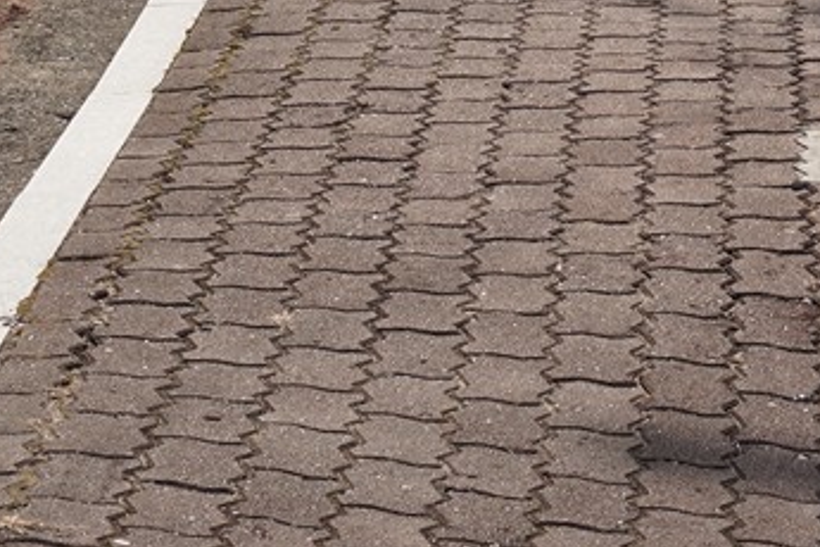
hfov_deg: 6.9
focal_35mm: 284
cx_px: 1854
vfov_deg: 4.7
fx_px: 6468
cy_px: -856
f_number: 14
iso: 100
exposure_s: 1/100
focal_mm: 49
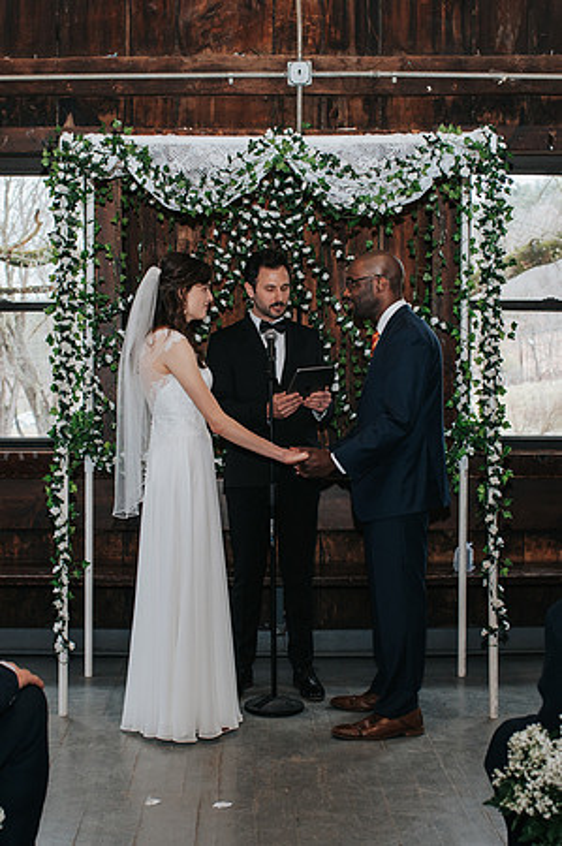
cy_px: 438
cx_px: 231
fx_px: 1299
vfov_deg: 36.1
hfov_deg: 24.4
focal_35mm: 55
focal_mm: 35
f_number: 3.2
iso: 1000
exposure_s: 1/200
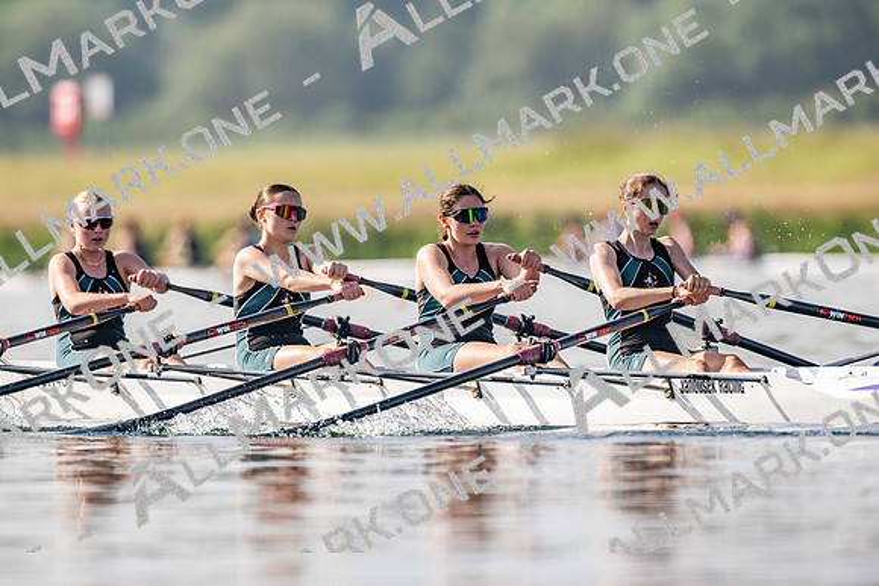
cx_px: 440
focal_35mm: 600
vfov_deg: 2.3
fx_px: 14653
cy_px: 293
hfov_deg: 3.4
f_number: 5.6
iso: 250
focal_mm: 600
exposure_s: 1/2500
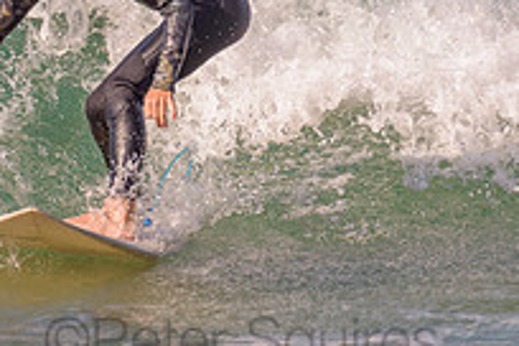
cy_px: -103
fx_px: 25083
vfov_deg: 0.8
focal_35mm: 1740
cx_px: 134
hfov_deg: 1.2
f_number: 5.6
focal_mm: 500
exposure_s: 1/2000
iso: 250
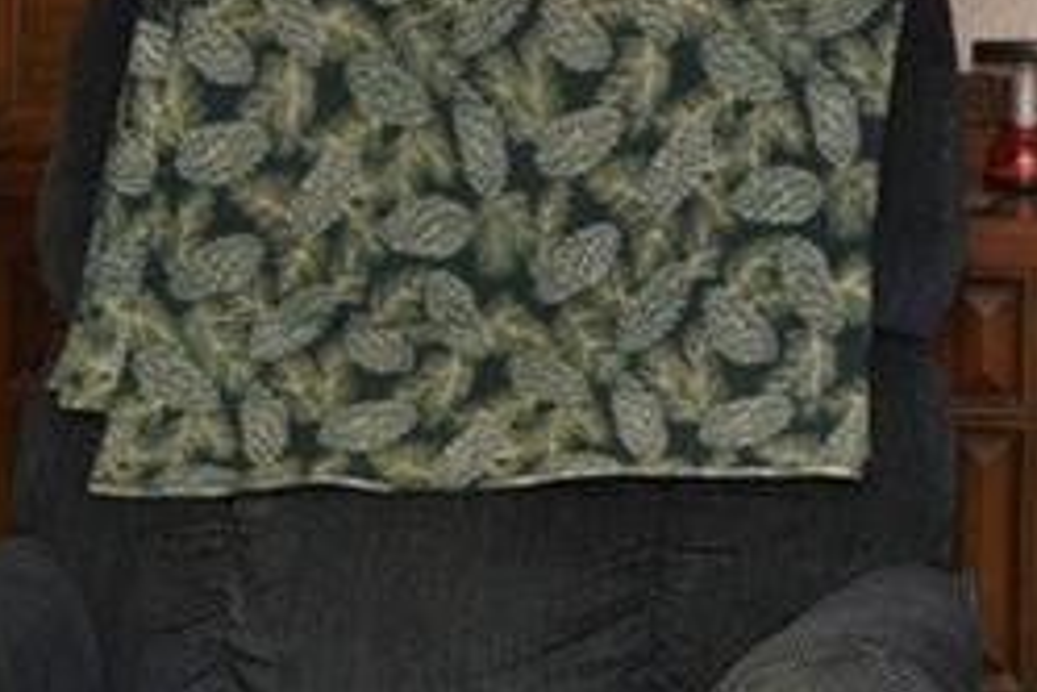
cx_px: 1349
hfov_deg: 13.7
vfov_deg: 9.4
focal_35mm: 144
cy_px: -211
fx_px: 4148
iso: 200
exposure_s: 1/60
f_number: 4.5
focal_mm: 35
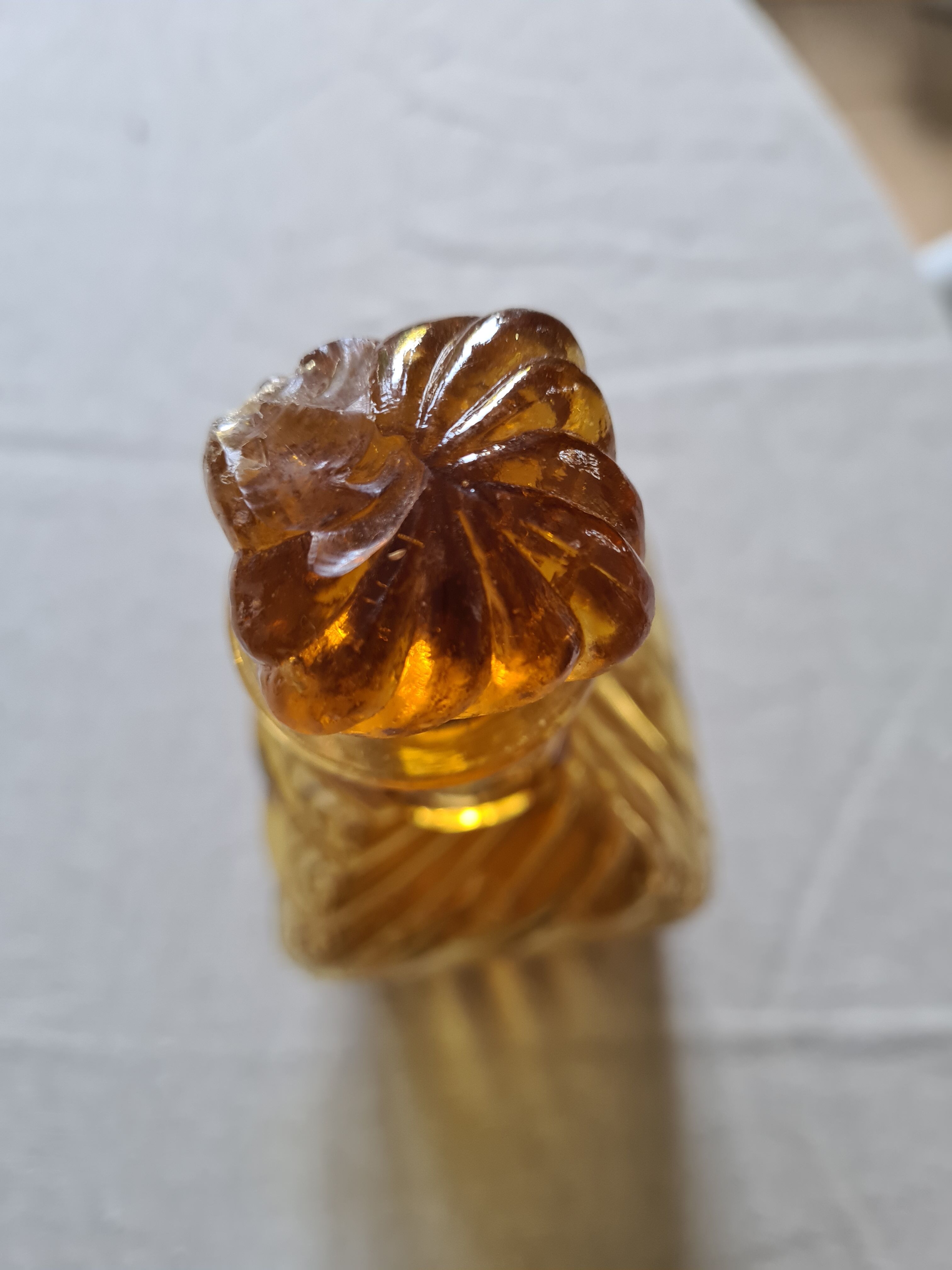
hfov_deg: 53.1
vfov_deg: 67.3
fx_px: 953
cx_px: 476
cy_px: 635
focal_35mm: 26
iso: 250
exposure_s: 1/50
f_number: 1.8
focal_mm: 5.4
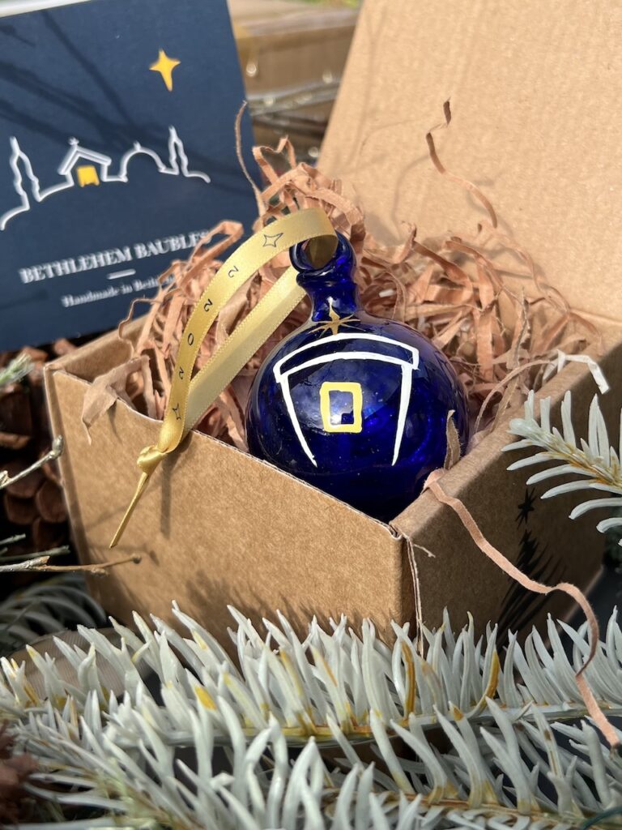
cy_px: 415
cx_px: 311
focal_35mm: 26
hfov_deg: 53.1
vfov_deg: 67.3
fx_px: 623
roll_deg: +1.8
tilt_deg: -22.8
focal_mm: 5.7
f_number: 1.5
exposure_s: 1/2123
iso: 50
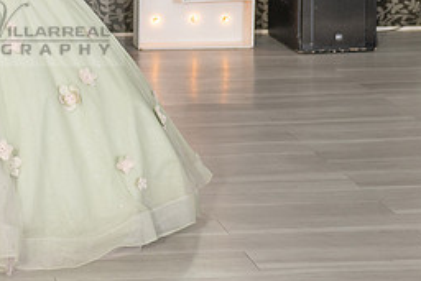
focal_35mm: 132
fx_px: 1544
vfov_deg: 10.3
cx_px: -15
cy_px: -41
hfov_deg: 15.2
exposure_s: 1/160
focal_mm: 48
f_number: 3.5
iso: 500
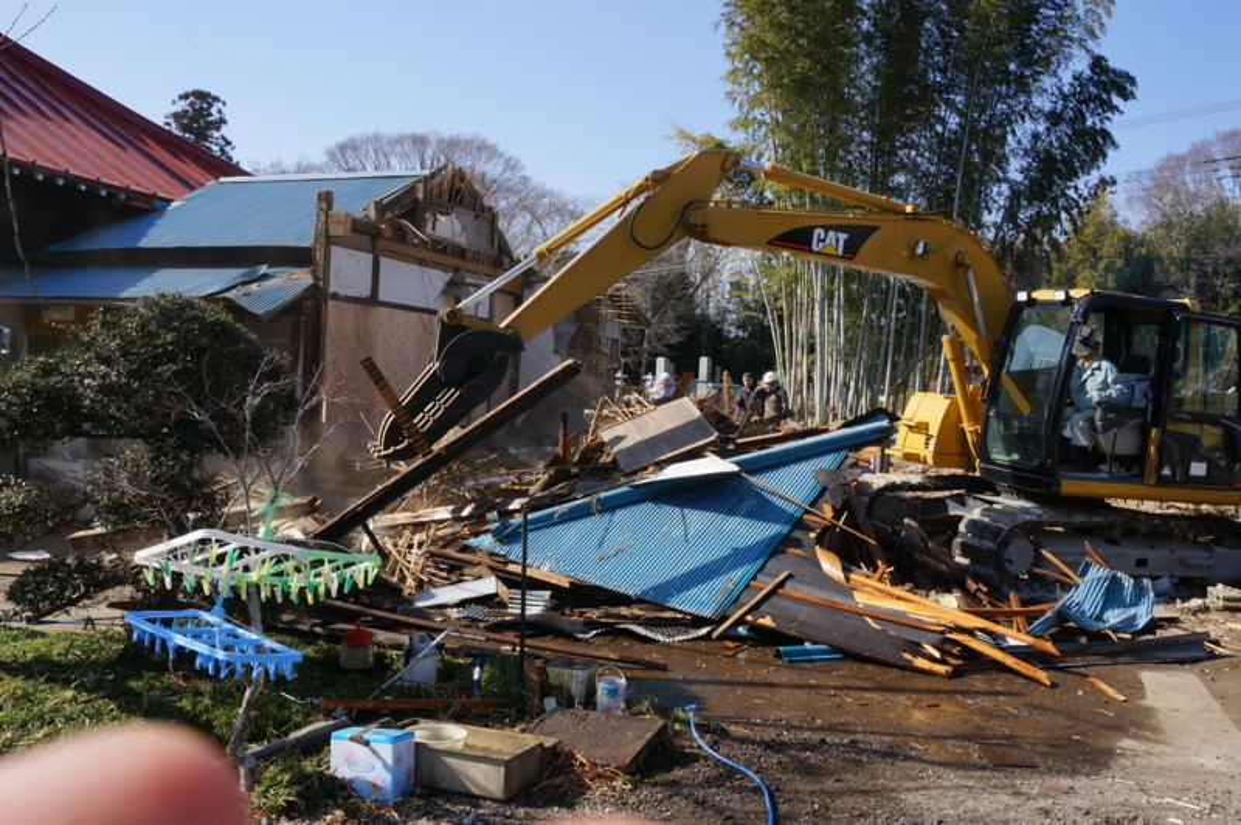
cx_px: 620
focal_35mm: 32
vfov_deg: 41.6
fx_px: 1085
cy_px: 412
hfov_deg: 59.5
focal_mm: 21
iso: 250
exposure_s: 1/200
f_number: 11
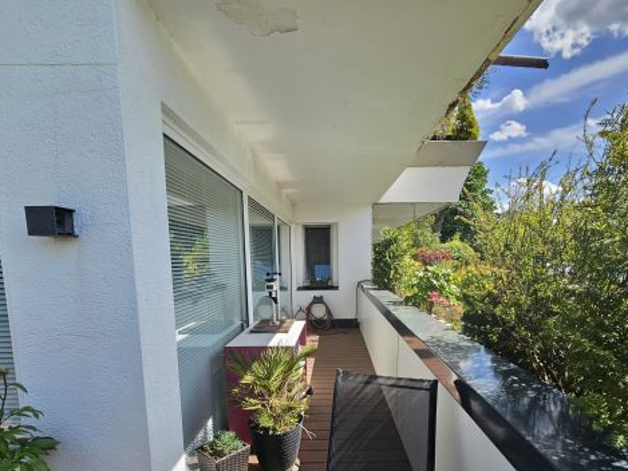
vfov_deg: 73.3
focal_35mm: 17
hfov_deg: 90.8
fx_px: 308
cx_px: 339
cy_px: 298
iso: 50
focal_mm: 2.2
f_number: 2.2
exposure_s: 1/968
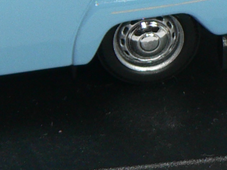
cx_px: -49
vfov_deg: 2.9
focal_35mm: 519
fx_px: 3404
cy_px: -43
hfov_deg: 3.8
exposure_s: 1/60
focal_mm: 14.5
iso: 80
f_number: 3.2
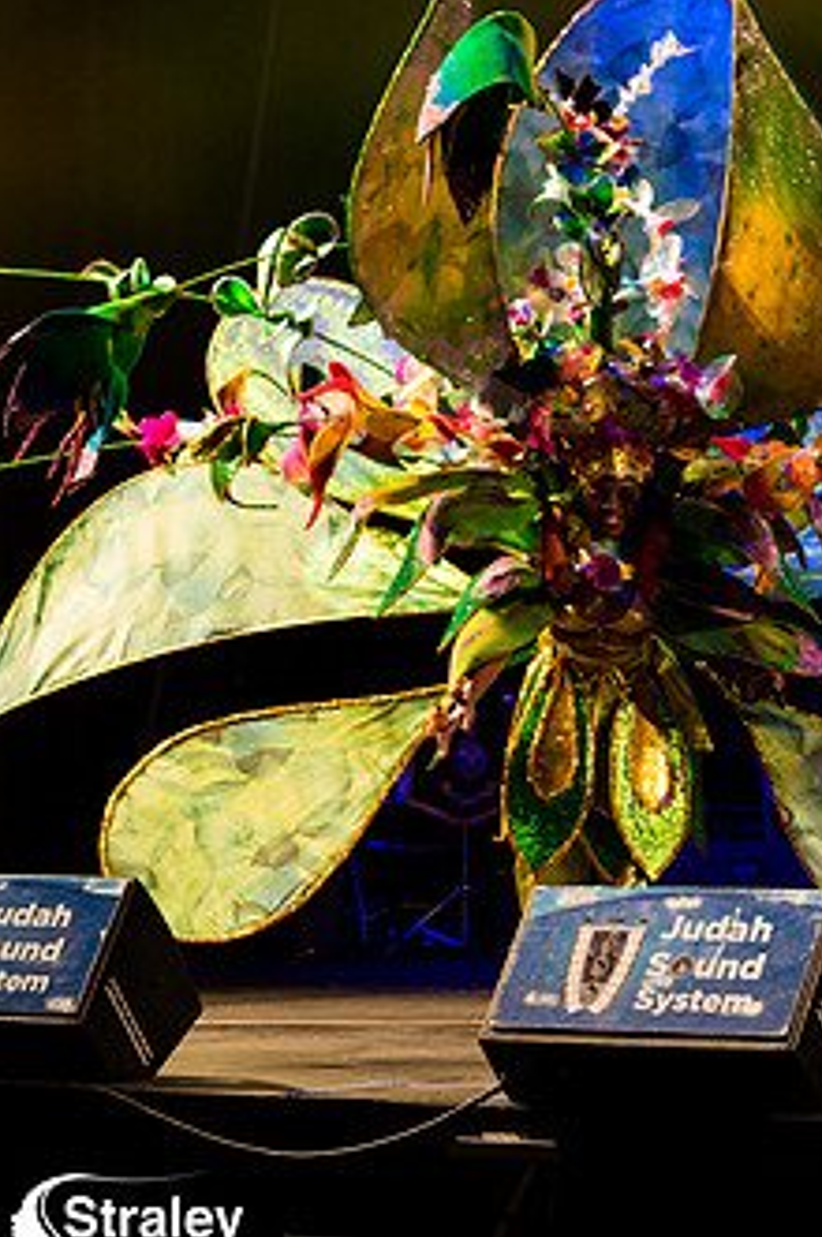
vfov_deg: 15.1
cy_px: 463
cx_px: 544
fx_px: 4667
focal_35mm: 136
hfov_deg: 10.1
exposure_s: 1/320
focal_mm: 100
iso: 2500
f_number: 5.6
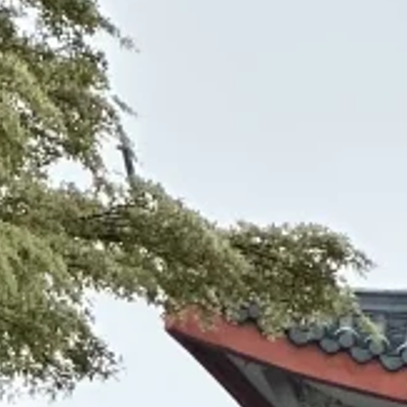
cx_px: 727
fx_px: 8021
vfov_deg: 2.8
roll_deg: -1.5
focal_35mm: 603
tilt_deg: +8.3
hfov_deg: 2.9
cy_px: 1451
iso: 64
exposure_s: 1/99
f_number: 2.8
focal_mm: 9
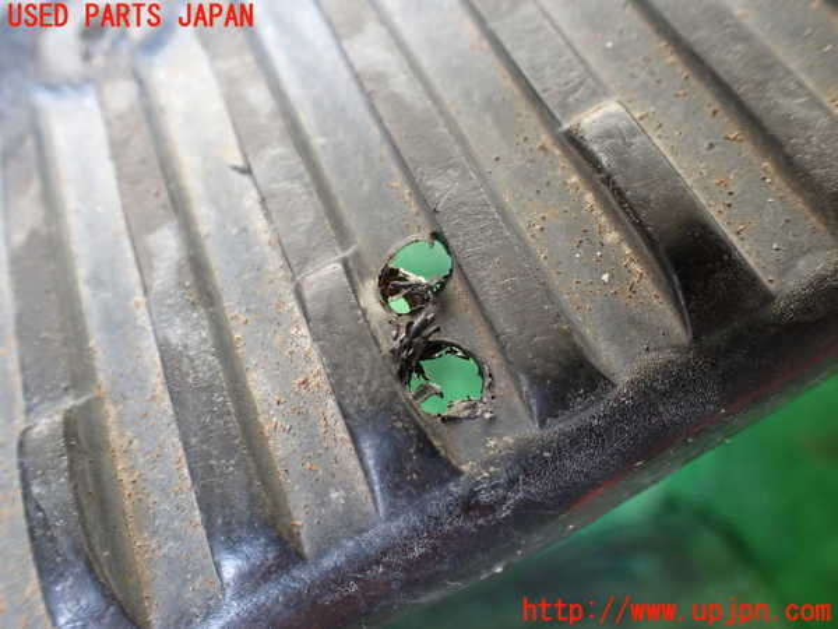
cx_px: 419
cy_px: 314
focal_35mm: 30
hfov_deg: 60.0
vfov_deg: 46.8
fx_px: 726
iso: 400
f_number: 2.3
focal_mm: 5.4
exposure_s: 1/125
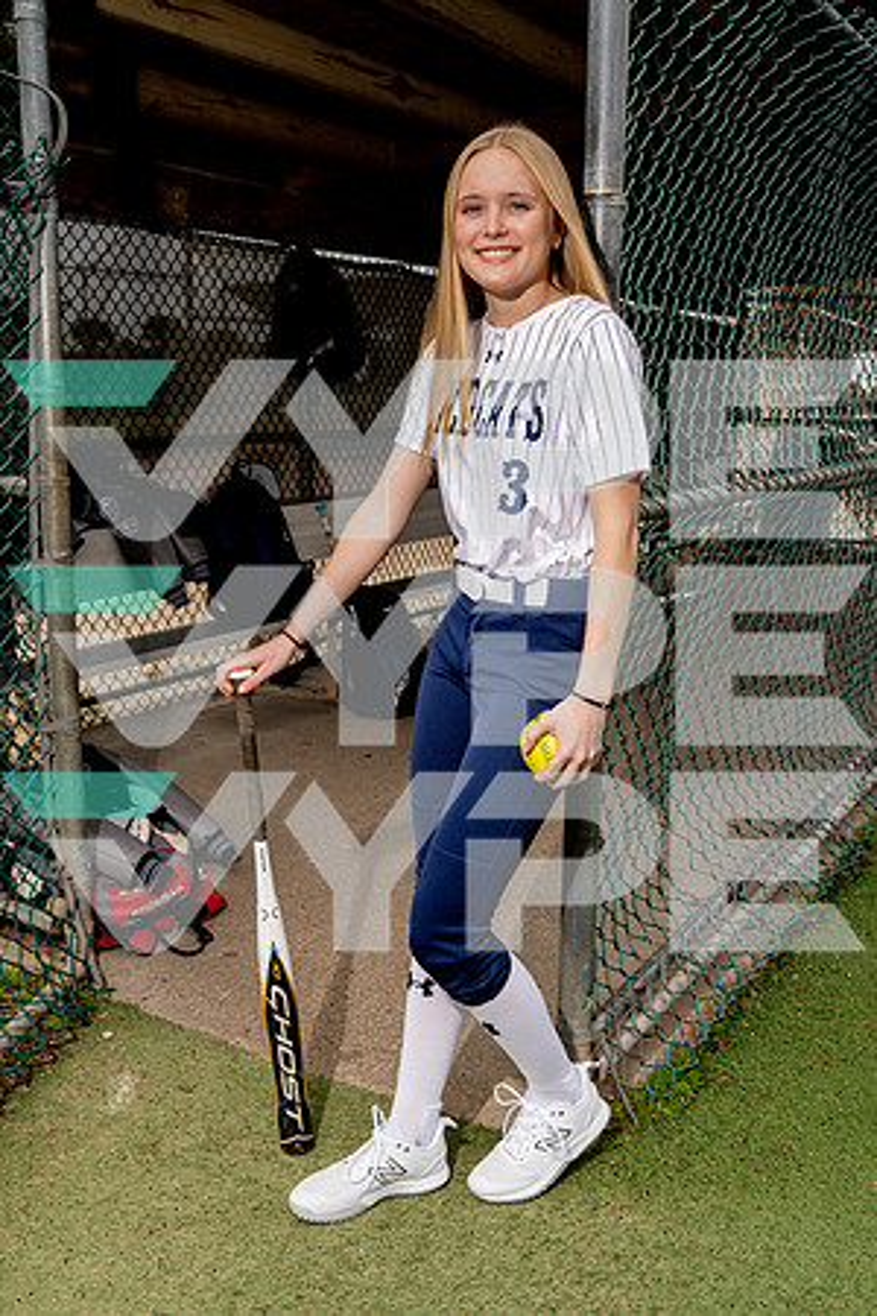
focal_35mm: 35
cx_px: 438
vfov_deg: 54.4
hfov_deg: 37.9
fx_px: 1279
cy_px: 658
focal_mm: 35
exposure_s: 1/250
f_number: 8
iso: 100
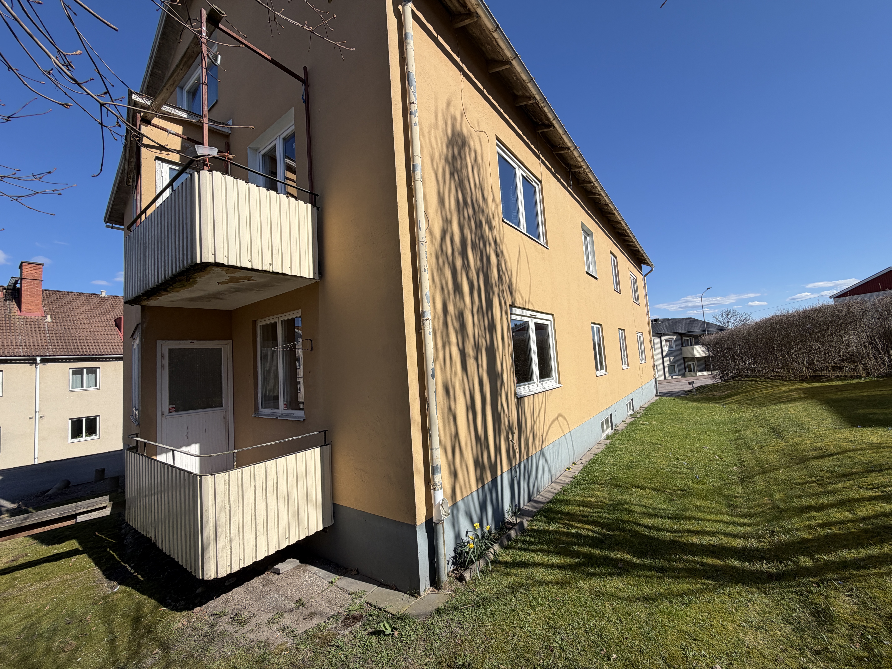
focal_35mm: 14
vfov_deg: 85.7
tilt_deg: +4.9
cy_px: 334
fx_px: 361
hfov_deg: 102.1
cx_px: 446
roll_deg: +4.1
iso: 20
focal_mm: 2.22
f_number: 2.2
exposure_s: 1/853
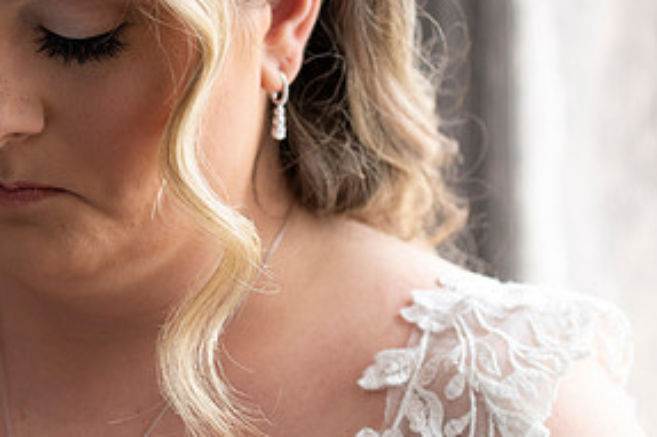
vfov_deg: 8.0
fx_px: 3137
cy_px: 153
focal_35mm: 172
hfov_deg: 11.9
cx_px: 71
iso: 1600
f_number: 4
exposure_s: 1/640
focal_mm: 85
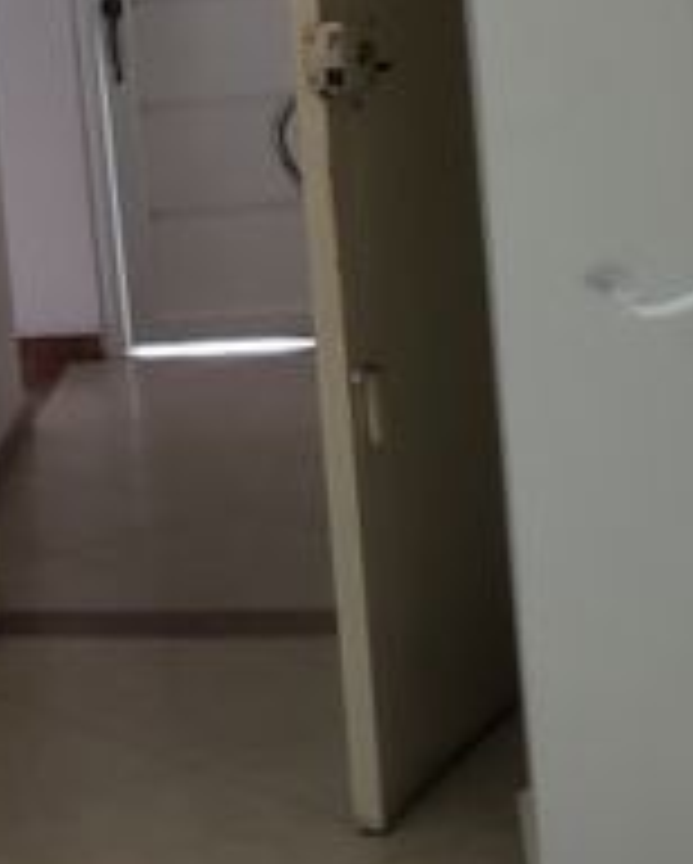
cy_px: 212
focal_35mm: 88
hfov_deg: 15.4
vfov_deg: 21.5
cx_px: -506
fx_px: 2253
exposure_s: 1/10
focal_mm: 4.3
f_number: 1.5
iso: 250
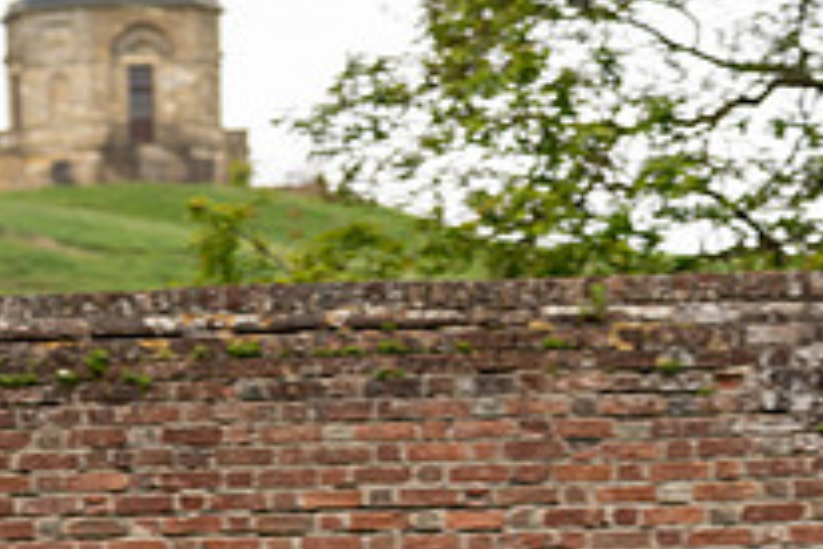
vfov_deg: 6.1
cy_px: 623
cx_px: -86
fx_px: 5098
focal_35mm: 223
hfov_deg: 9.1
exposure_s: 1/1000
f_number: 3.5
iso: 400
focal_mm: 70
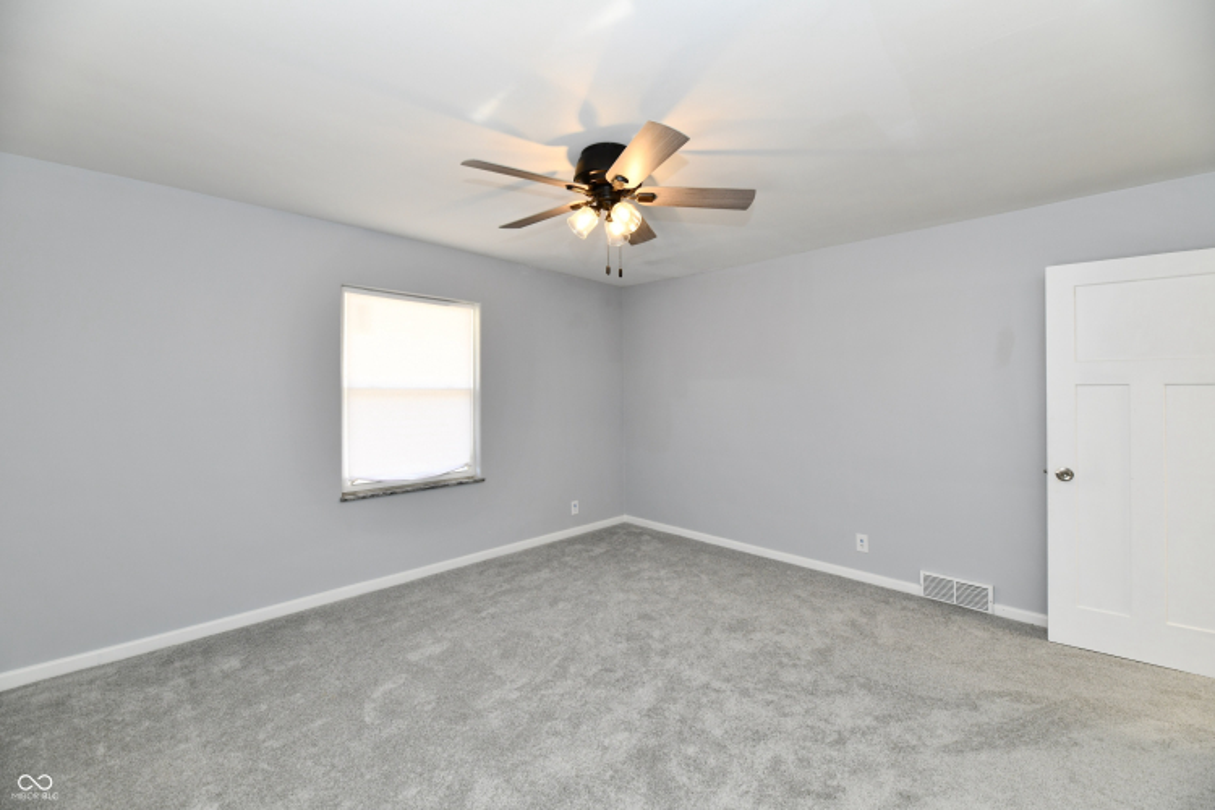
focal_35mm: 14
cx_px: 608
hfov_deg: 104.3
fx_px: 472
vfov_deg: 81.2
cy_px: 405
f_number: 6.3
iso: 640
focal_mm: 14
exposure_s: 1/60
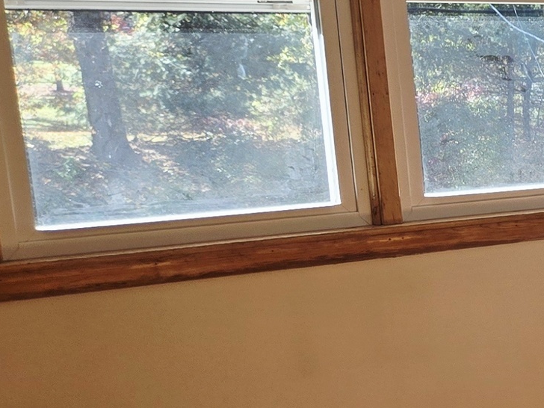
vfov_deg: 15.1
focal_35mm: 97
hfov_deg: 16.4
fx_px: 1524
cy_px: 369
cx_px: 1026
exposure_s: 1/370
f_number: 1.8
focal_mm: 5.4
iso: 25
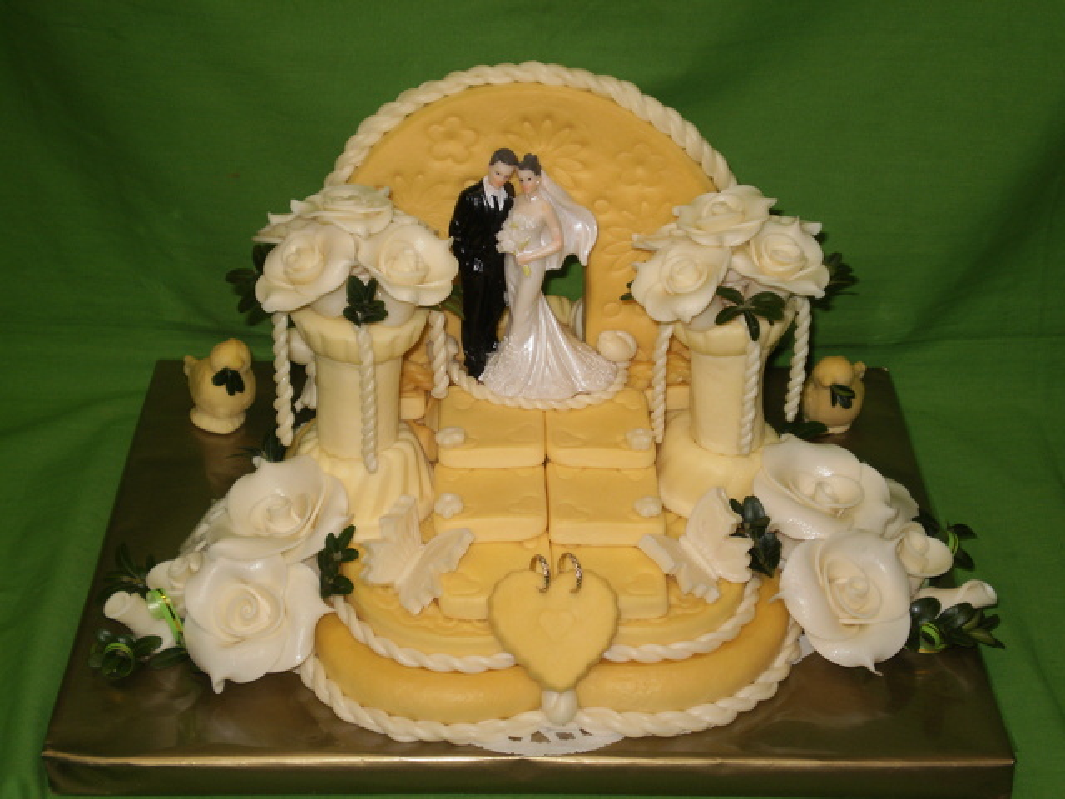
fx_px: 1907
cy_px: 400
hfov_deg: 31.2
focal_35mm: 62
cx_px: 532
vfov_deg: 23.7
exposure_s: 1/40
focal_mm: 10.3
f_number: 4.2
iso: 100
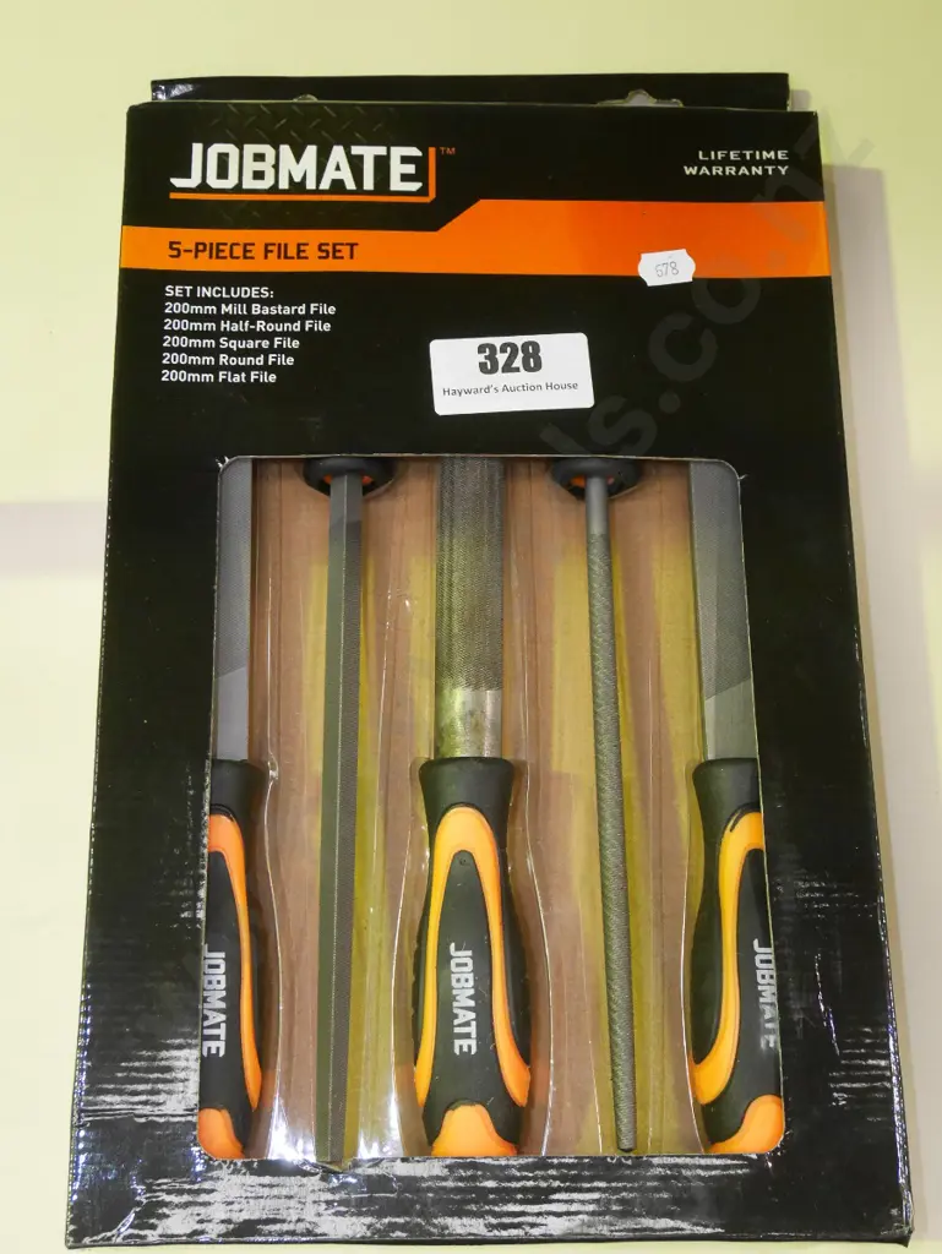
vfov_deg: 42.9
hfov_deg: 32.9
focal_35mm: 44
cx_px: 471
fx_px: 1595
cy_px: 627
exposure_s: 1/80
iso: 3200
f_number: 4.9
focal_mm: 22
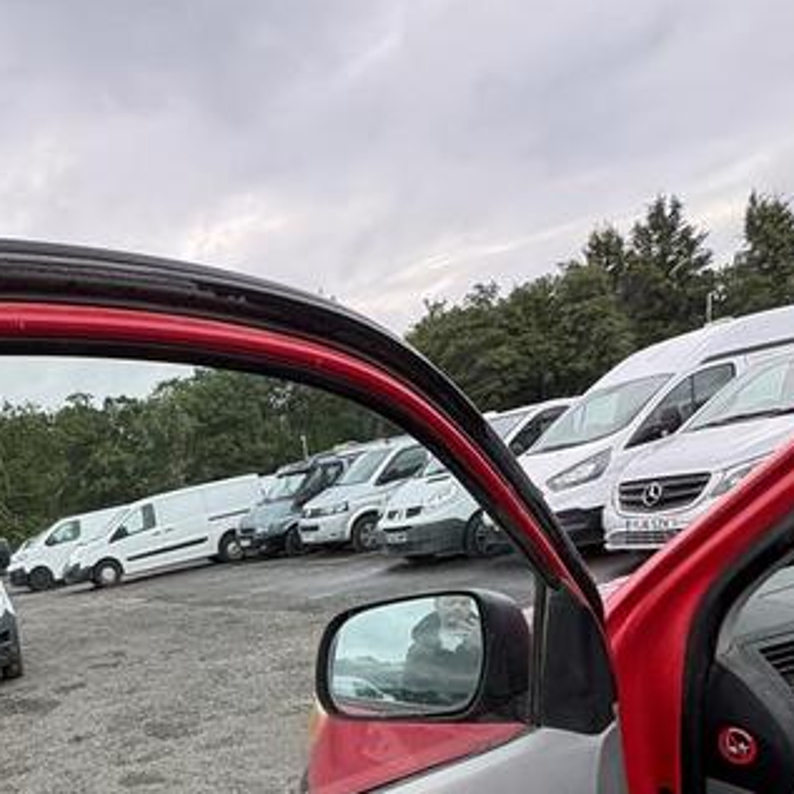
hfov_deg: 41.9
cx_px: 28
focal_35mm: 35
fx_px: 908
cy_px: 794
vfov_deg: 41.2
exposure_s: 1/164
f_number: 2.2
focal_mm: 2.22
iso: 40
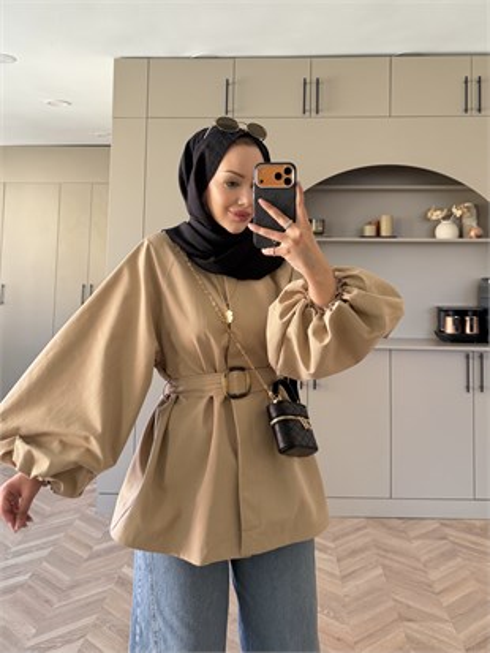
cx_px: 245
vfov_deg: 71.6
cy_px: 326
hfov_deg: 56.8
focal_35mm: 24
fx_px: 453
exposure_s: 1/121
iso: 125
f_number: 1.78
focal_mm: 6.76
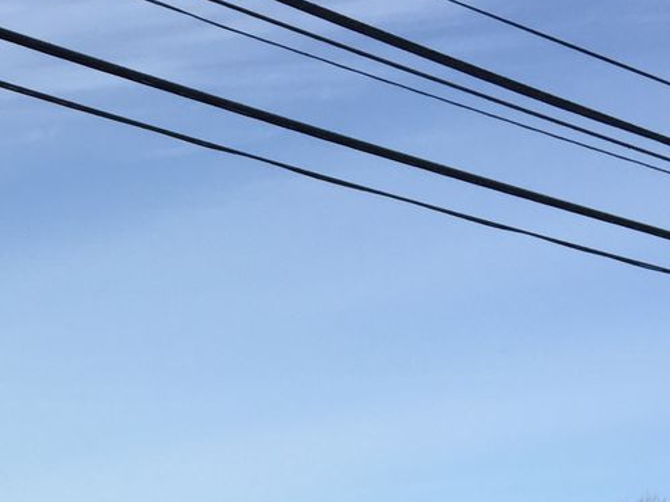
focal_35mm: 94
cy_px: 757
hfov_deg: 19.7
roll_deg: -1.3
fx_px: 1819
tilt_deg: +0.4
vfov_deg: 14.6
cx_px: -111
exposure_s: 1/1980
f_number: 2.2
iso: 32
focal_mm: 4.15
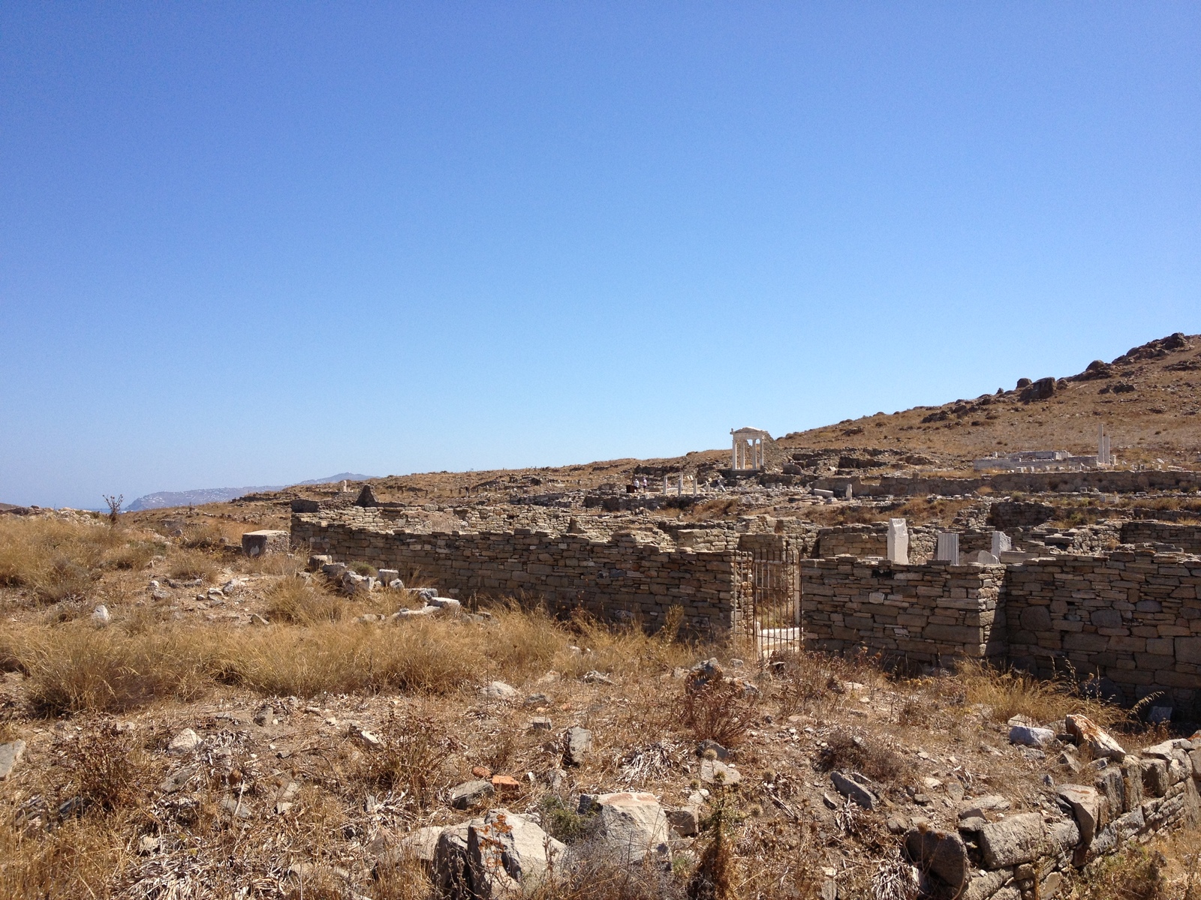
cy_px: 450
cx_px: 600
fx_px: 1214
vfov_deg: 40.7
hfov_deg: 52.6
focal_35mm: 35
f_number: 2.4
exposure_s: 1/1905
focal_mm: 4.28
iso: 50
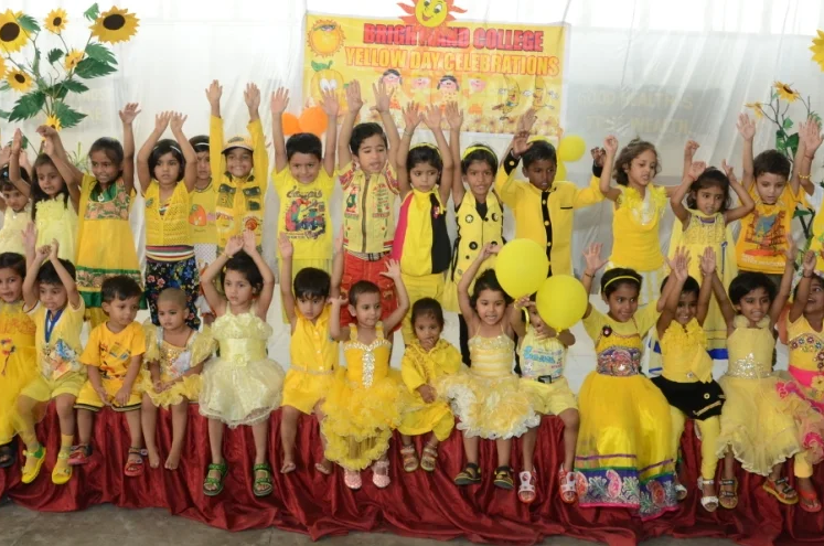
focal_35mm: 37
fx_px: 845
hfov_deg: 52.0
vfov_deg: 35.8
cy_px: 268
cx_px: 410
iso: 800
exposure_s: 1/125
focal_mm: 18
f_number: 5.6
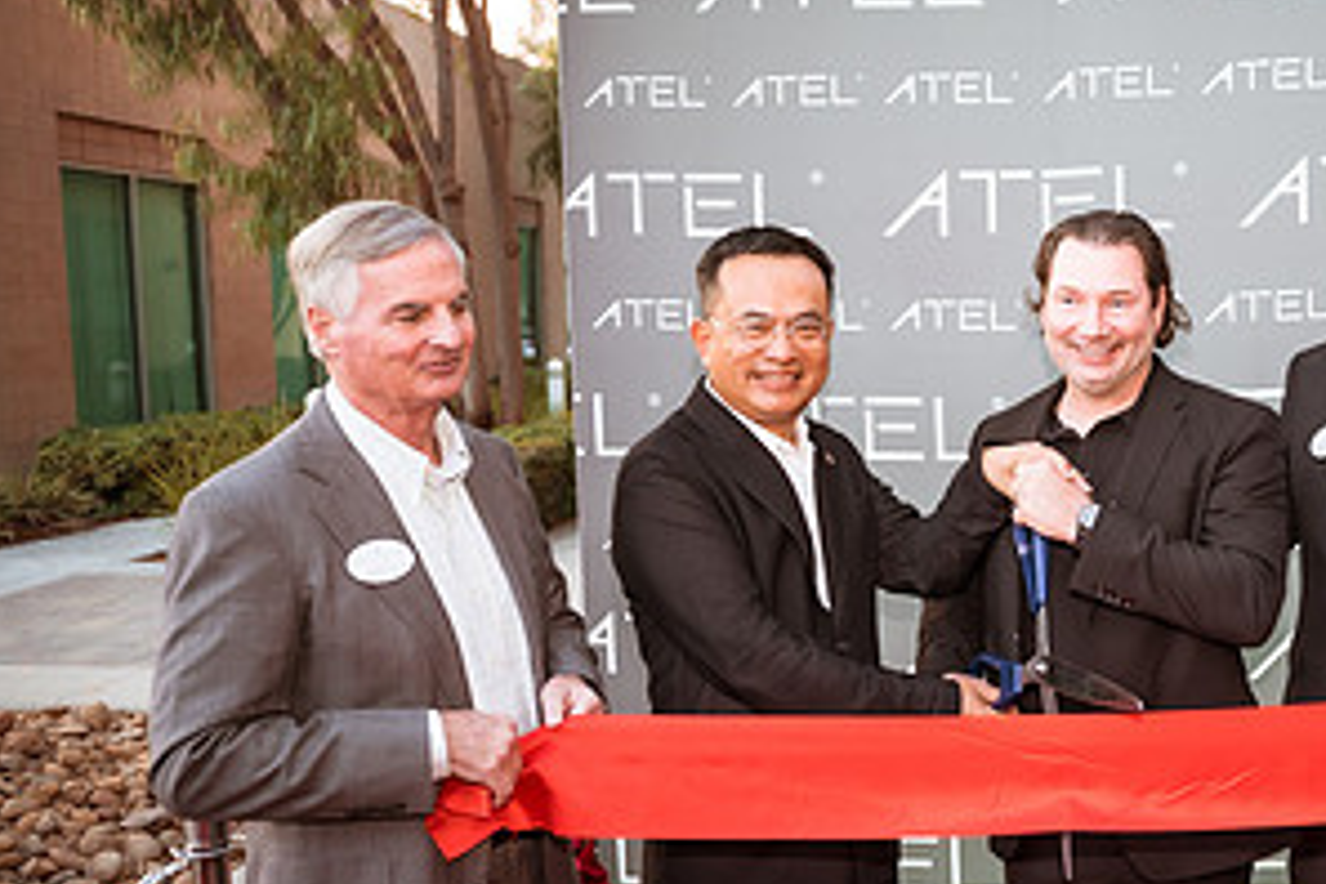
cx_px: 1103
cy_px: 453
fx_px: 1436
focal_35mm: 39
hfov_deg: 46.3
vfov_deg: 34.2
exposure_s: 1/250
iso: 200
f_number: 2.8
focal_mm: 20
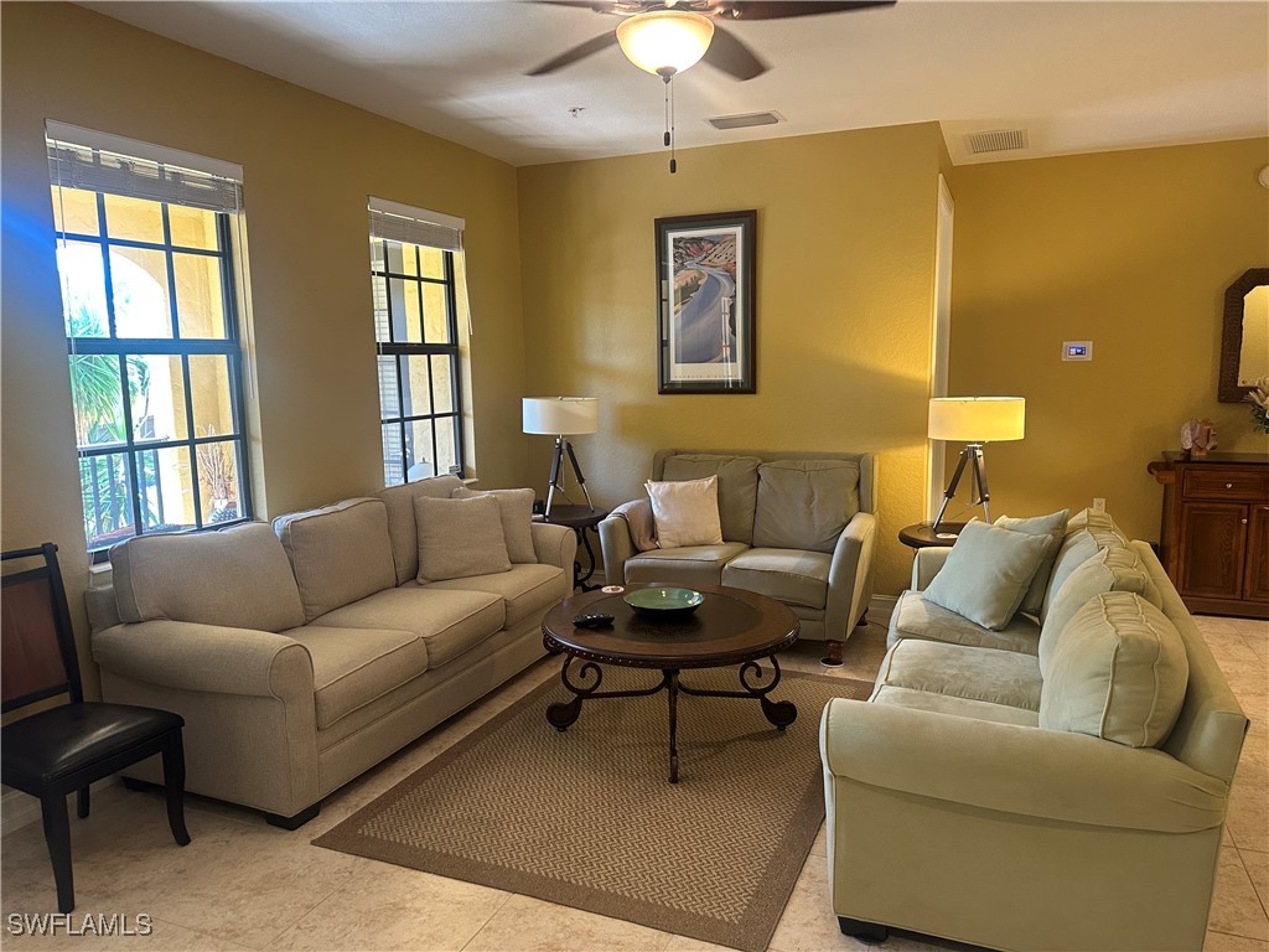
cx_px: 634
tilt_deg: -7.7
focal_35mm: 24
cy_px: 476
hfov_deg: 71.6
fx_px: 880
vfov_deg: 56.8
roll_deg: +0.8
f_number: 1.78
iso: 320
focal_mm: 6.86
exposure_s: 1/60
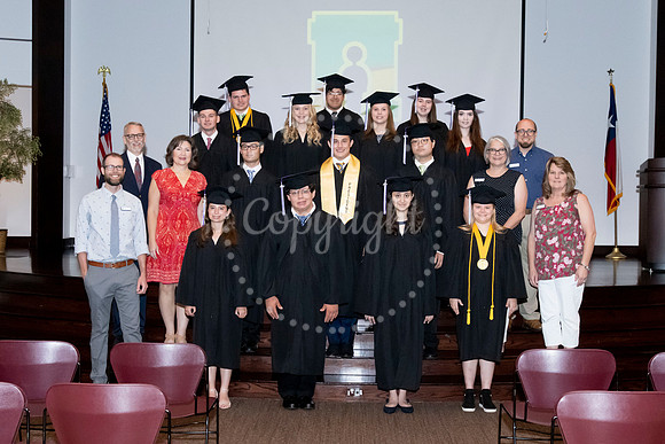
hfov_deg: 40.1
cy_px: 222
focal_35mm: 49
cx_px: 313
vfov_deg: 27.3
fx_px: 912
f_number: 8
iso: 6400
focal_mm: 35
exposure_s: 1/200
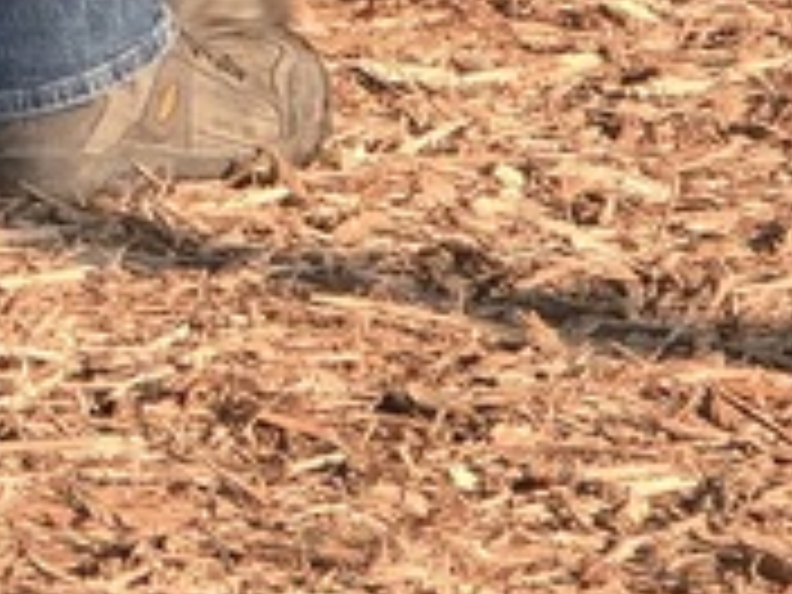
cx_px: -1004
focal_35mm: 668
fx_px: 15284
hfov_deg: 2.9
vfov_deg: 2.2
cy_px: -1017
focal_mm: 18.6
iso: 64
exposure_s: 1/120
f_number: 3.4
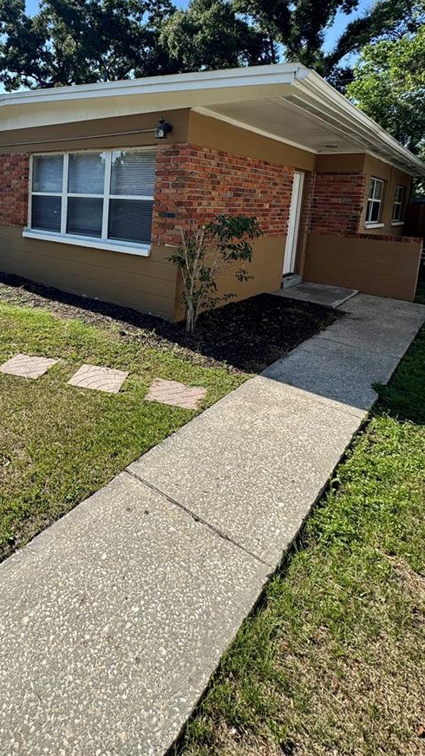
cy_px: 253
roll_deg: -1.7
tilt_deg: -7.7
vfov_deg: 81.1
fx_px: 421
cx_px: 91
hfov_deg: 50.6
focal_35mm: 21
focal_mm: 2.22
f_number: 2.2
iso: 50
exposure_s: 1/804
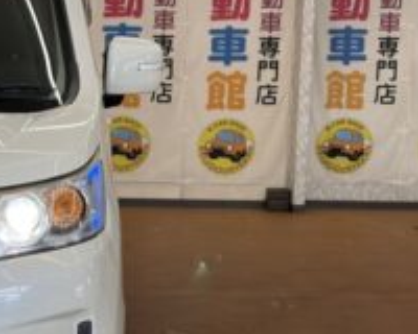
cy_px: 245
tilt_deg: -7.7
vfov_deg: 17.2
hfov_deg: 21.4
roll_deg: -0.9
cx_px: 119
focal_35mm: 89
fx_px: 1101
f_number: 1.6
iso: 32
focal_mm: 5.96
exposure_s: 1/208
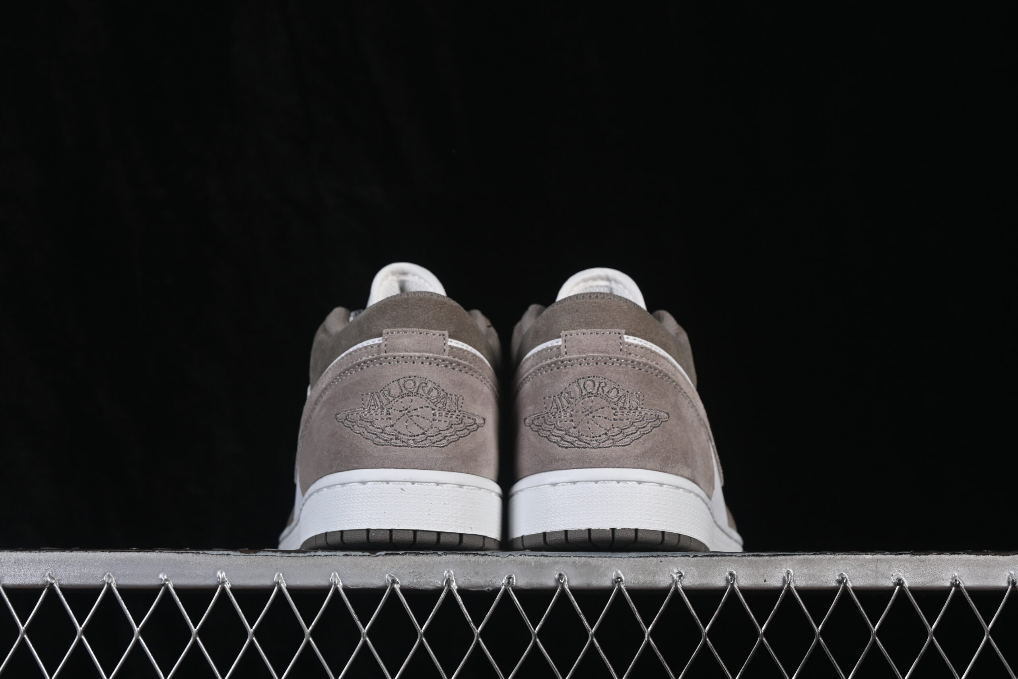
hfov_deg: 27.0
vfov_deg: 18.2
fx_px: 2121
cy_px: 340
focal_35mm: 75
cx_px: 509
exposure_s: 1/80
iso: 160
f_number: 8
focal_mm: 50
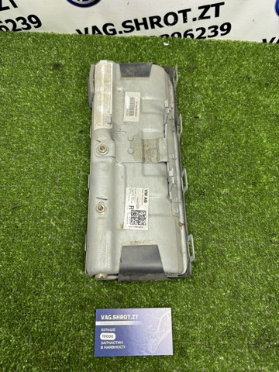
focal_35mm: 24
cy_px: 186
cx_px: 140
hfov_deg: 56.8
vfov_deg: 71.6
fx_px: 258
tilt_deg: -67.4
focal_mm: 6.76
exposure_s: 1/100
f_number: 1.78
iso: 64
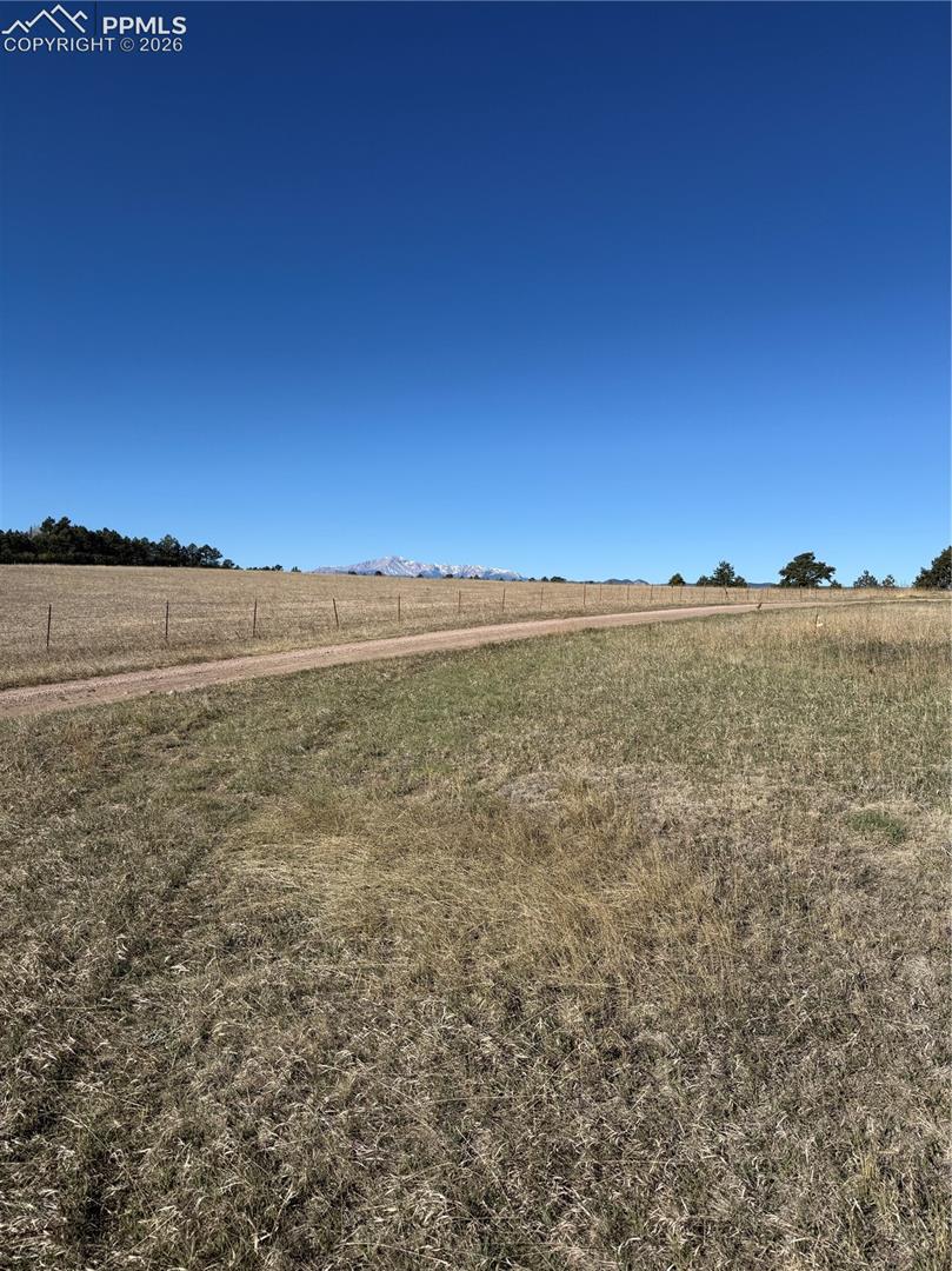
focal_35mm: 24
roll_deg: -0.6
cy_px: 636
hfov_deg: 56.8
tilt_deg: -2.5
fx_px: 881
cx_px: 476
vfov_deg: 71.6
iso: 80
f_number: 1.78
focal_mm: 6.76
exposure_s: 1/6711
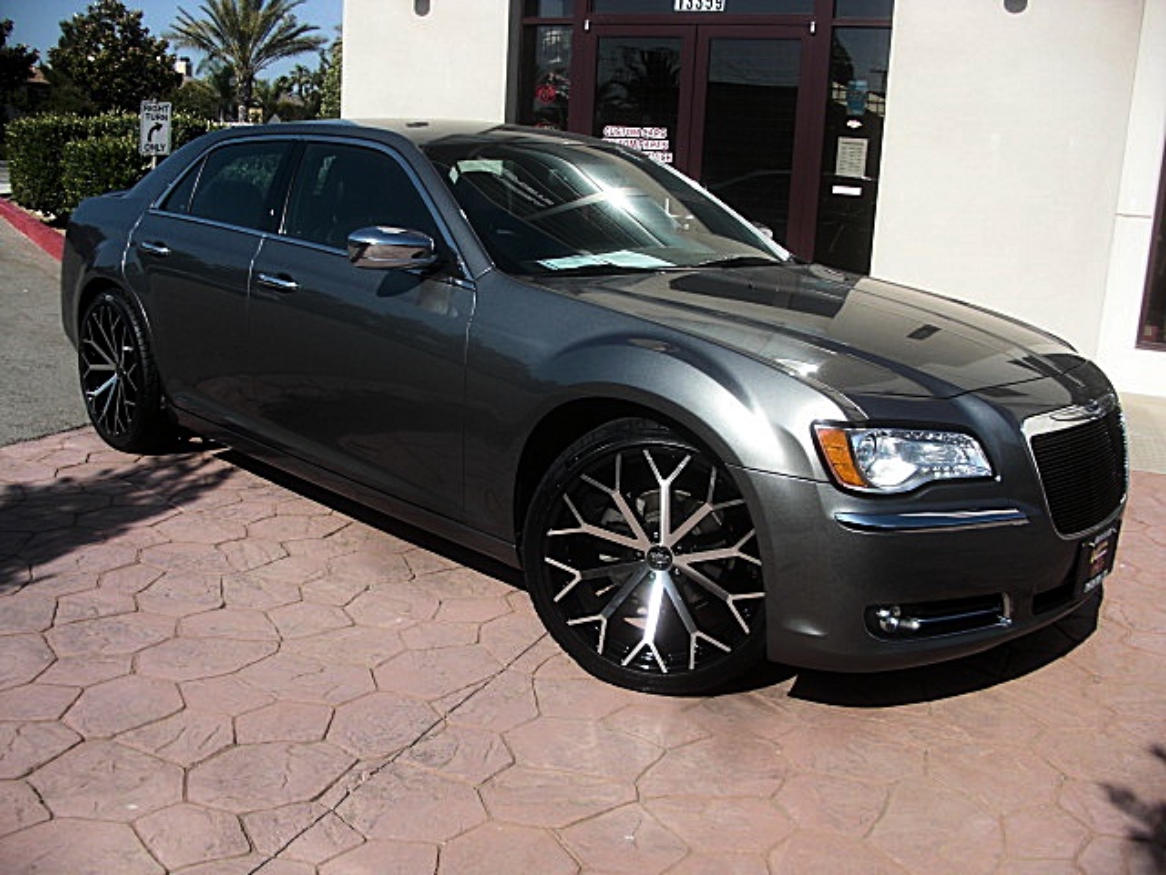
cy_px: 438
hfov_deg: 51.4
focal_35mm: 36
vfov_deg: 39.7
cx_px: 583
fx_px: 1213
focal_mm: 6.3
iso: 50
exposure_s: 1/125
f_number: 7.9
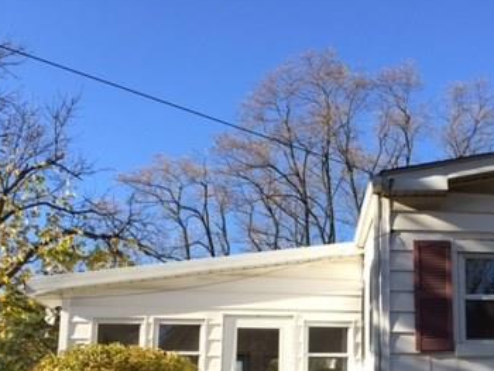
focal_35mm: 53
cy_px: 329
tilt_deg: +9.7
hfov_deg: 35.1
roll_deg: -0.5
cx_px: 390
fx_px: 757
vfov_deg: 26.7
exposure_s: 1/791
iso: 32
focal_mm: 4.15
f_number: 2.2
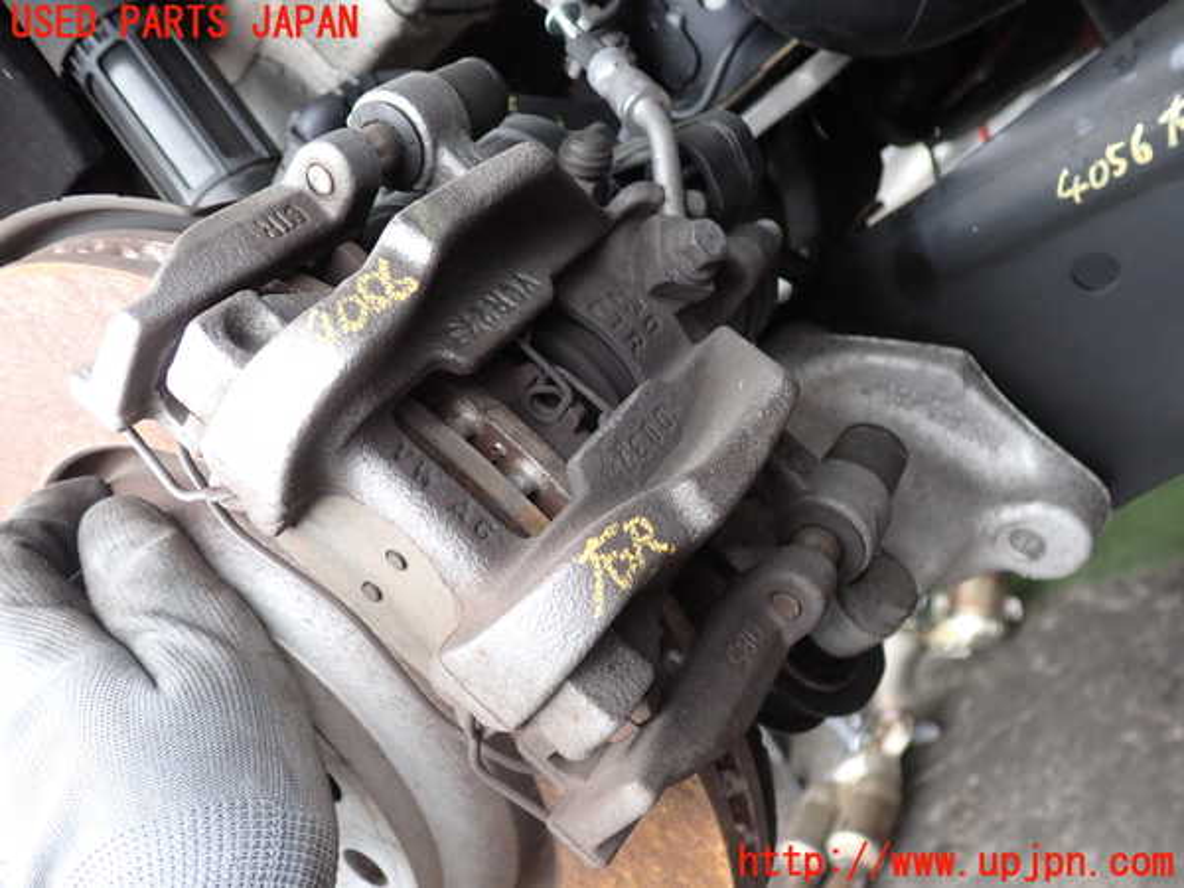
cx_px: 592
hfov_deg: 60.0
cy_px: 444
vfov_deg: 46.8
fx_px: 1026
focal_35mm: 30
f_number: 2.3
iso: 200
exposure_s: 1/60
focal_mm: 5.4
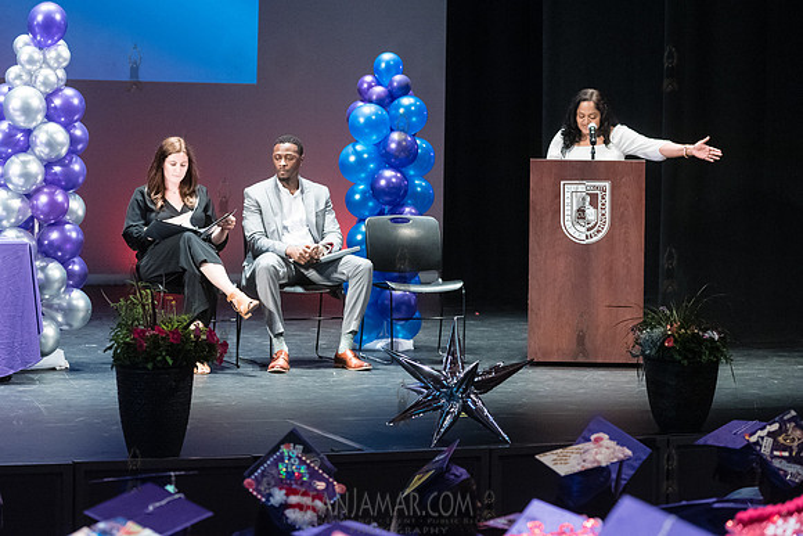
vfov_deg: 10.7
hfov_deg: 16.0
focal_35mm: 128
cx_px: 368
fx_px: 2856
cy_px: 235
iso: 4000
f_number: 4
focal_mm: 112
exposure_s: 1/250
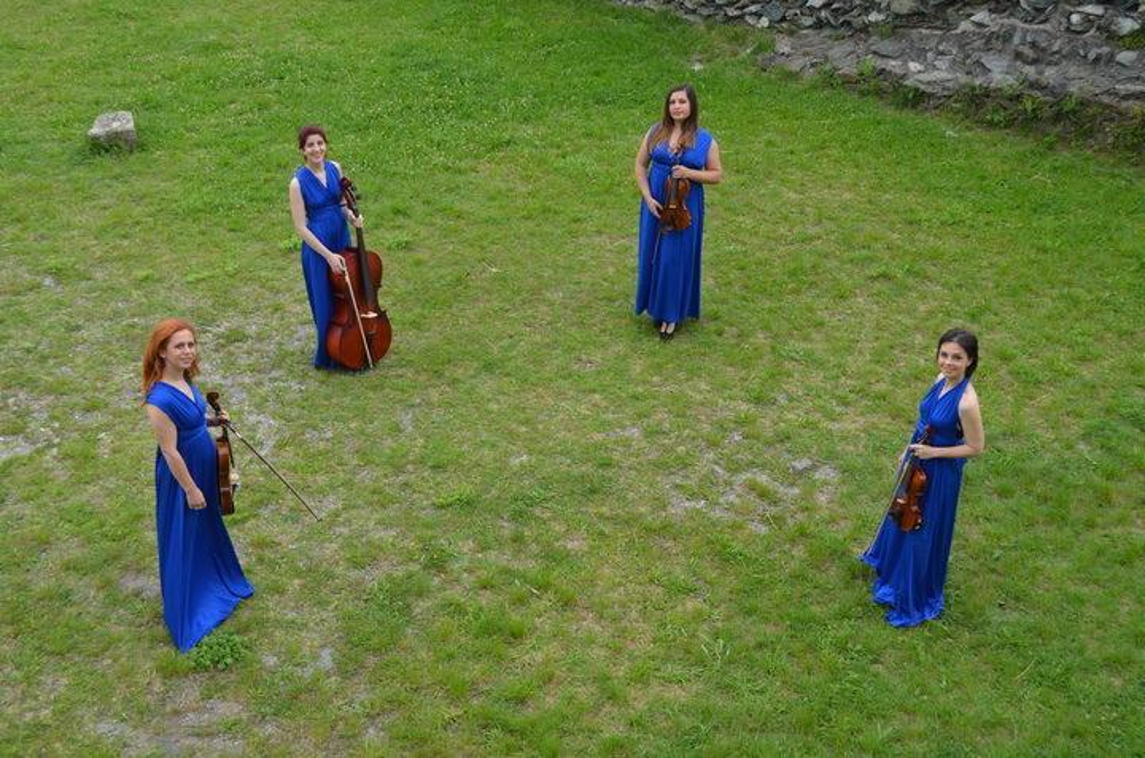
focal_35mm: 48
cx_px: 572
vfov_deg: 28.0
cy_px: 379
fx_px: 1524
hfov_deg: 41.2
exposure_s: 1/125
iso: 220
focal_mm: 32
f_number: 5.6
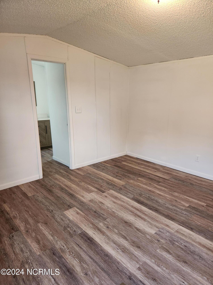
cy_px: 142
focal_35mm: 23
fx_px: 189
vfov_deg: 73.9
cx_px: 106
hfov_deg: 58.9
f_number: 1.8
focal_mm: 5.4
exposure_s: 1/120
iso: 320
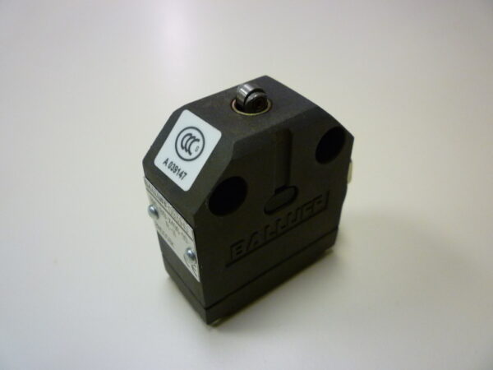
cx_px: 246
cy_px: 185
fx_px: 413
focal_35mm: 29
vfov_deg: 48.2
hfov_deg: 61.7
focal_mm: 5.2
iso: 400
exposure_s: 1/30
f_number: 3.3
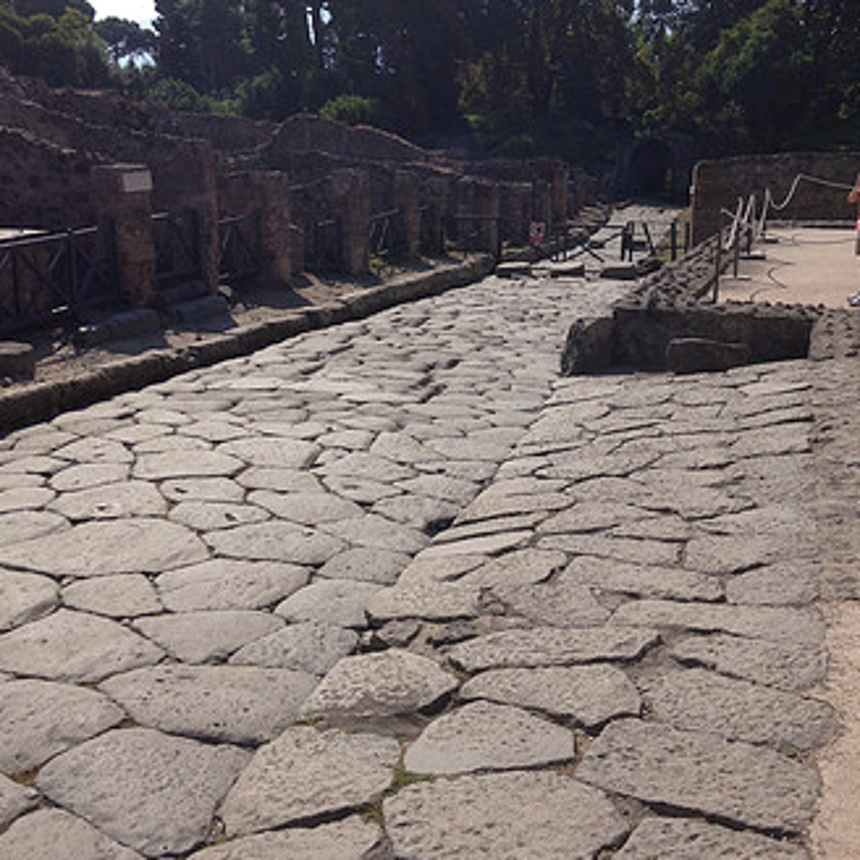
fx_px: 1124
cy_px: 396
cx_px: 435
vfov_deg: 41.8
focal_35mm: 40
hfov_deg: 41.9
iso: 50
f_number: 2.4
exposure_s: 1/1869
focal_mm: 4.12
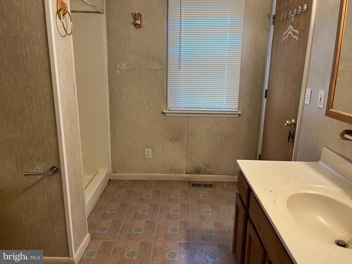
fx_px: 264
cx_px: 176
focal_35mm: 26
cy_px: 132
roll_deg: +0.5
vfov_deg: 53.1
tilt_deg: -14.0
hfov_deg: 67.3
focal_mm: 5.1
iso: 100
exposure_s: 1/60
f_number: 1.6
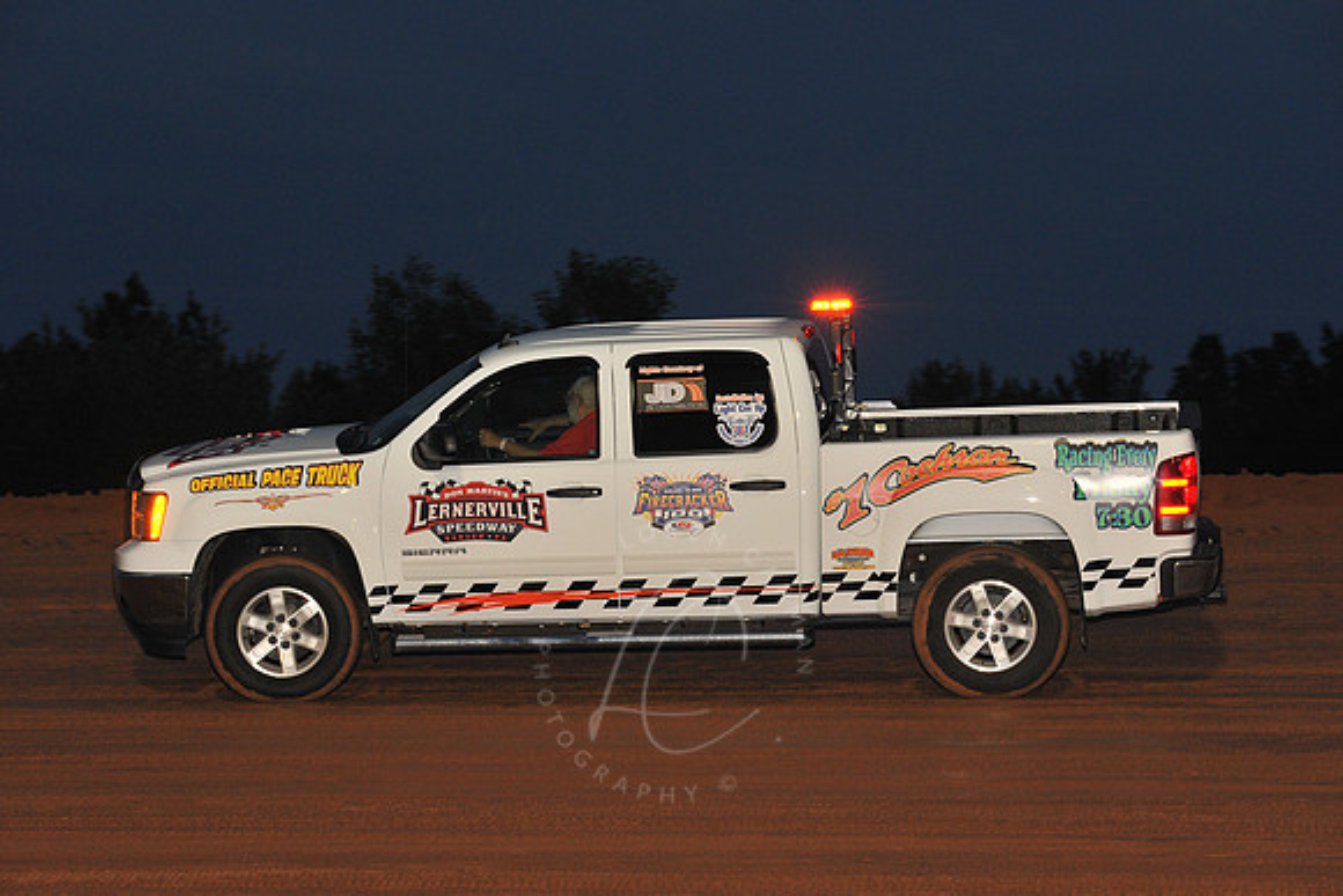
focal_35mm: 120
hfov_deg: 17.1
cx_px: 672
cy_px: 448
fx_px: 4478
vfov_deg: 11.4
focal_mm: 120
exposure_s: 1/320
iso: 1000
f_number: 6.3
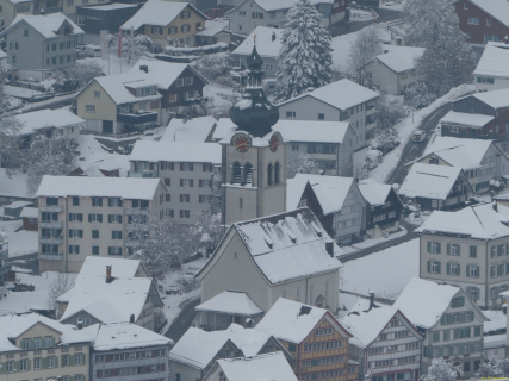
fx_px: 6836
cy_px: 190
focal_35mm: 465
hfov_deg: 4.3
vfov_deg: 3.2
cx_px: 254
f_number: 6
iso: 100
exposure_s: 1/100
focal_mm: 83.4
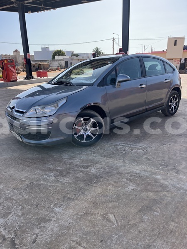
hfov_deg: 53.1
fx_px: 187
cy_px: 124
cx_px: 94
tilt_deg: -18.8
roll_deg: +1.8
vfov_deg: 67.3
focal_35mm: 26
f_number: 1.6
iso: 50
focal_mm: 5.1
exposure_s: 1/2358
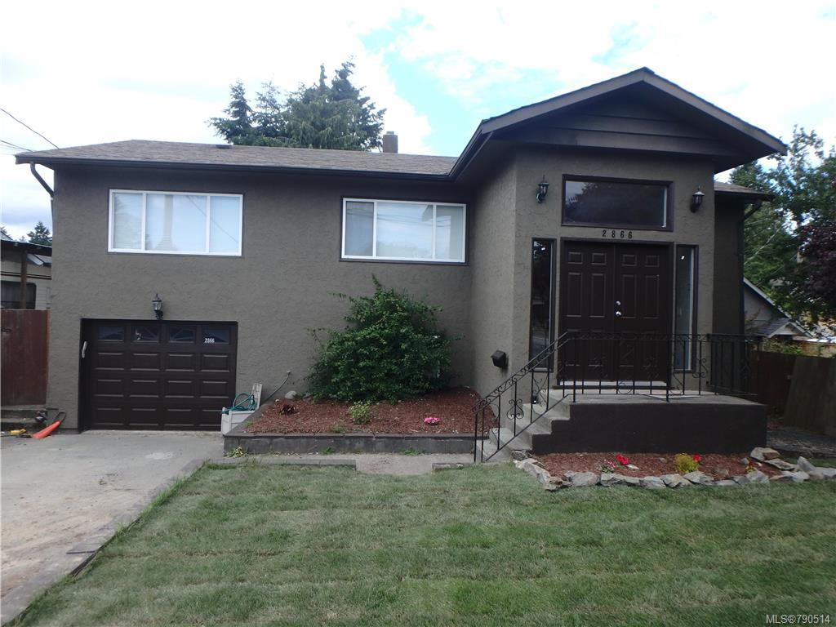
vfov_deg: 63.4
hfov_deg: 79.0
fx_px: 507
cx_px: 418
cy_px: 314
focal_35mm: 21
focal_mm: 3.7
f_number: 3.5
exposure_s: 1/500
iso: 125
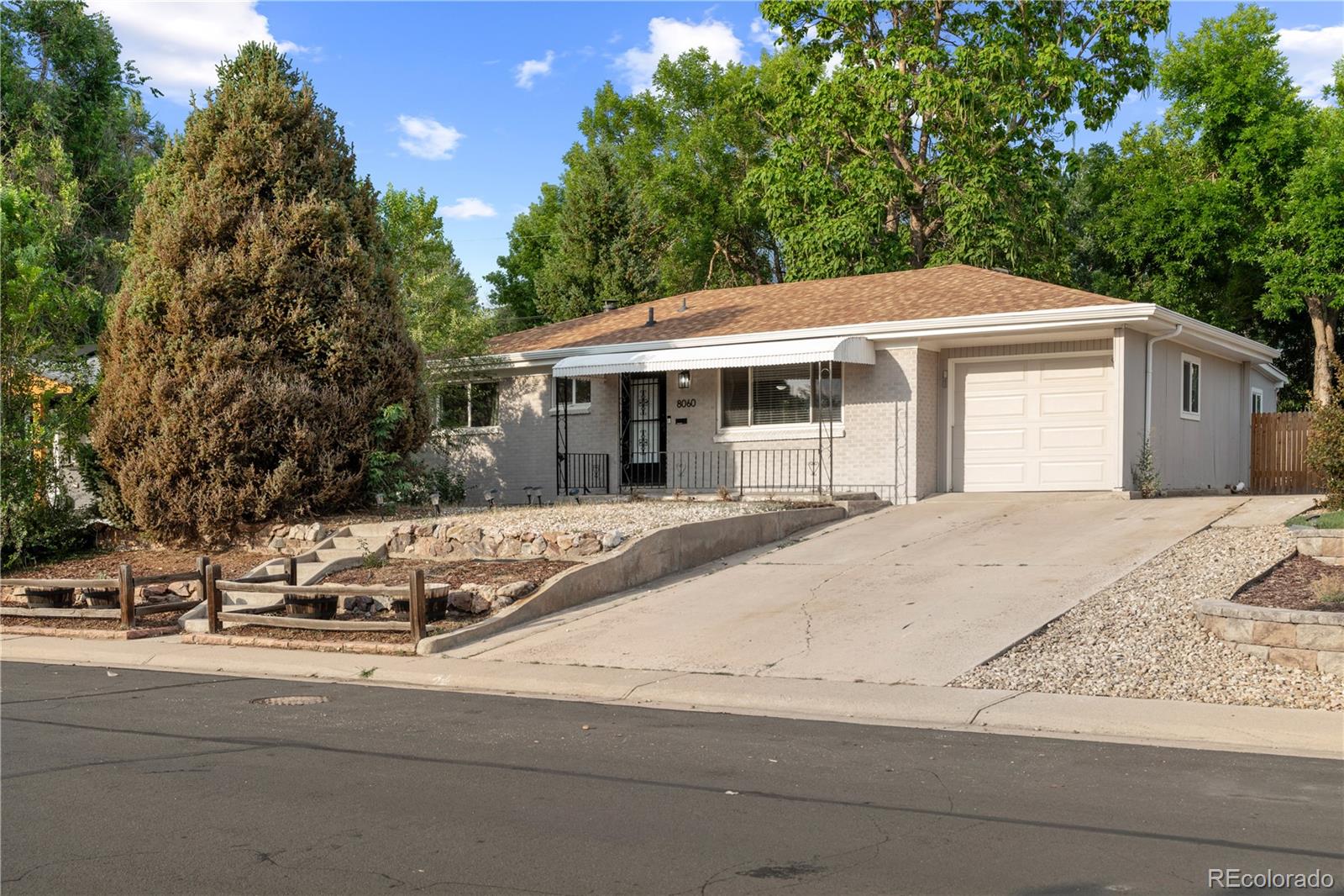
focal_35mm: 40
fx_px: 1493
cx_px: 672
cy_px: 448
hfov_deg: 48.5
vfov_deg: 33.4
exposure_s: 1/200
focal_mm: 40
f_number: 9
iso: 400
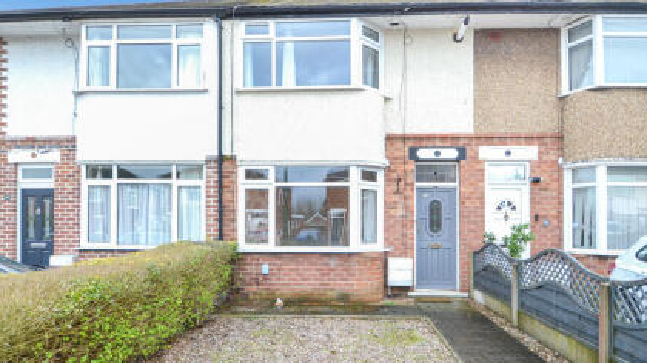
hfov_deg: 87.7
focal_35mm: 20
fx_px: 336
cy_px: 195
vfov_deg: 56.8
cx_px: 303
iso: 250
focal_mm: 11
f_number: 5.6
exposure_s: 1/125
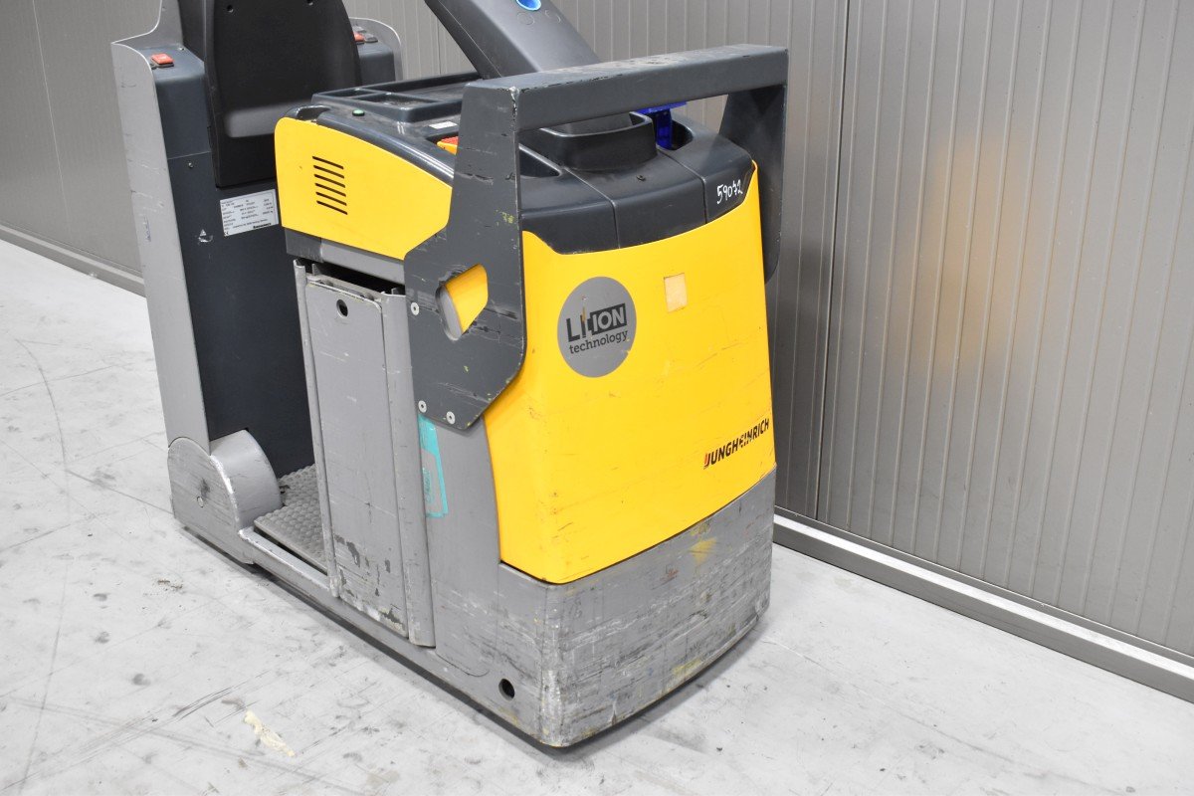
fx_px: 1194
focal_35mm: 36
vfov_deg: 36.9
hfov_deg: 53.1
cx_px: 597
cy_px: 398
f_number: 5
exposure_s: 1/25
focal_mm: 24
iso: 1600
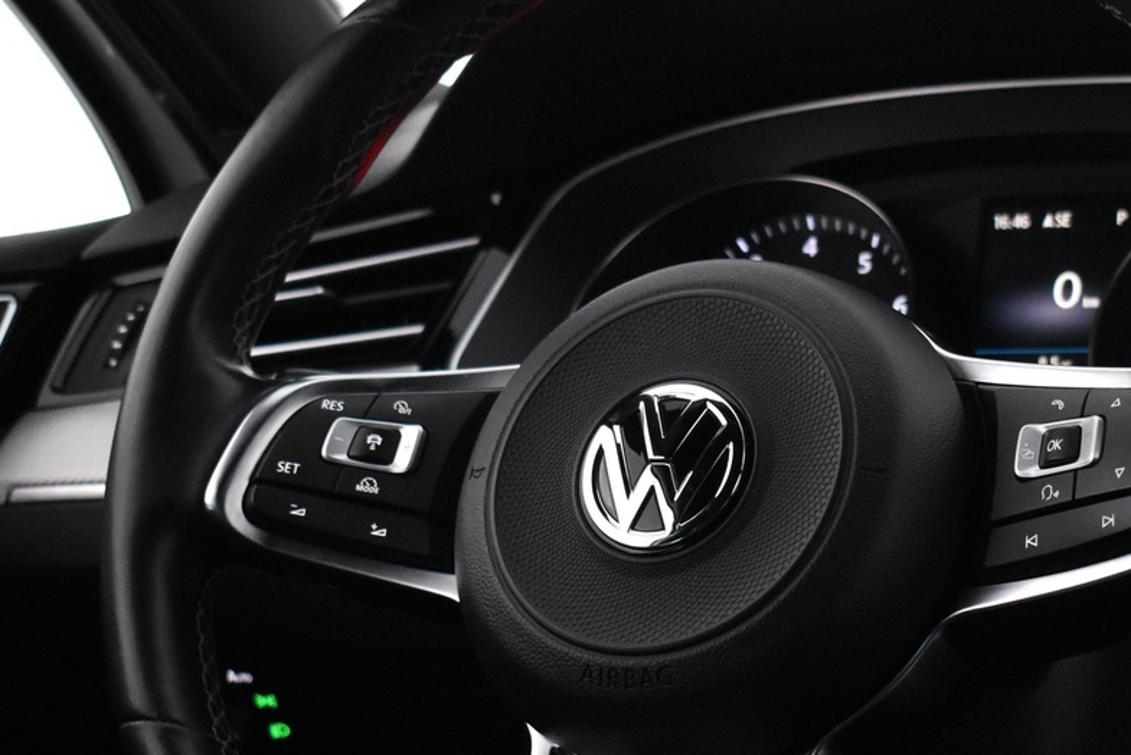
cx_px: 717
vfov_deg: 13.8
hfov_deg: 20.6
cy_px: 483
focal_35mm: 99
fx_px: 3111
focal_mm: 32
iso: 3200
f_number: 4.5
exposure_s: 1/80
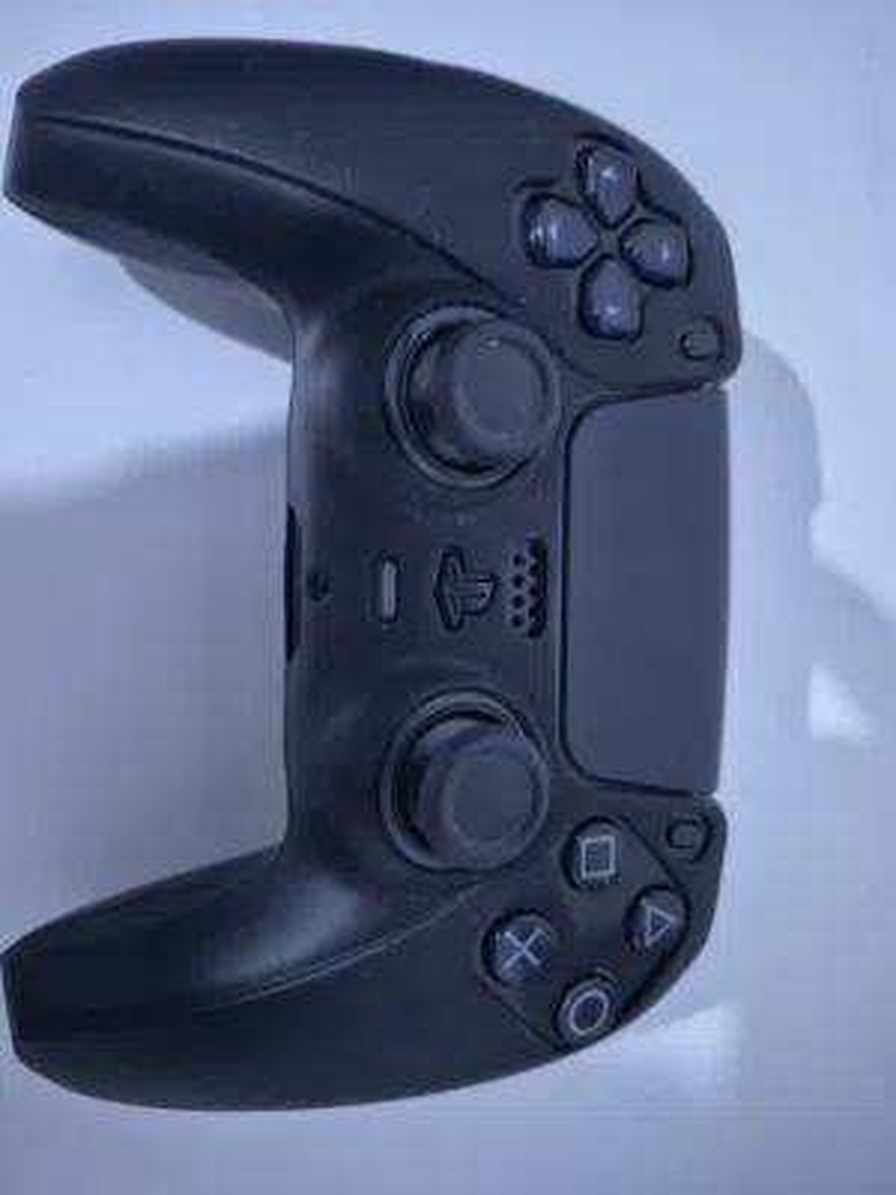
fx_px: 794
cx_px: 448
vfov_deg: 73.9
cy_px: 598
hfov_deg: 58.9
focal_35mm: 23
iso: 1250
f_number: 1.8
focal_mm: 5.4
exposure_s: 1/17
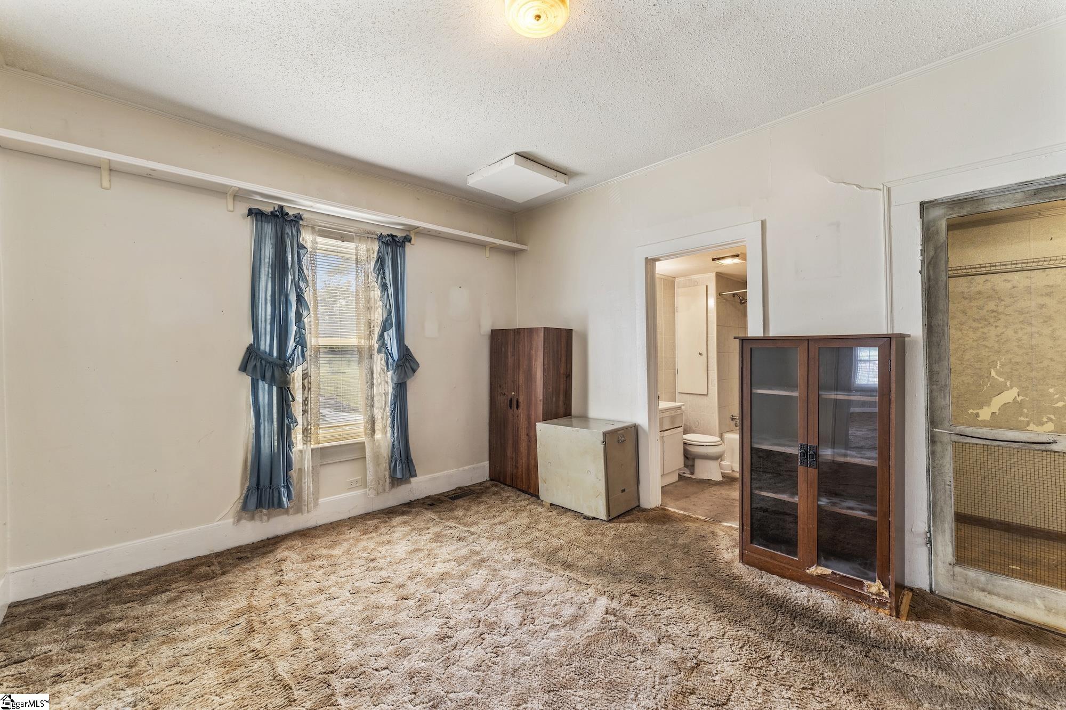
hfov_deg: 104.3
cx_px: 533
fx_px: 414
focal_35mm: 14
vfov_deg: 81.2
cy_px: 355
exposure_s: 1/6
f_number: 5.6
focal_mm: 14
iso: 400
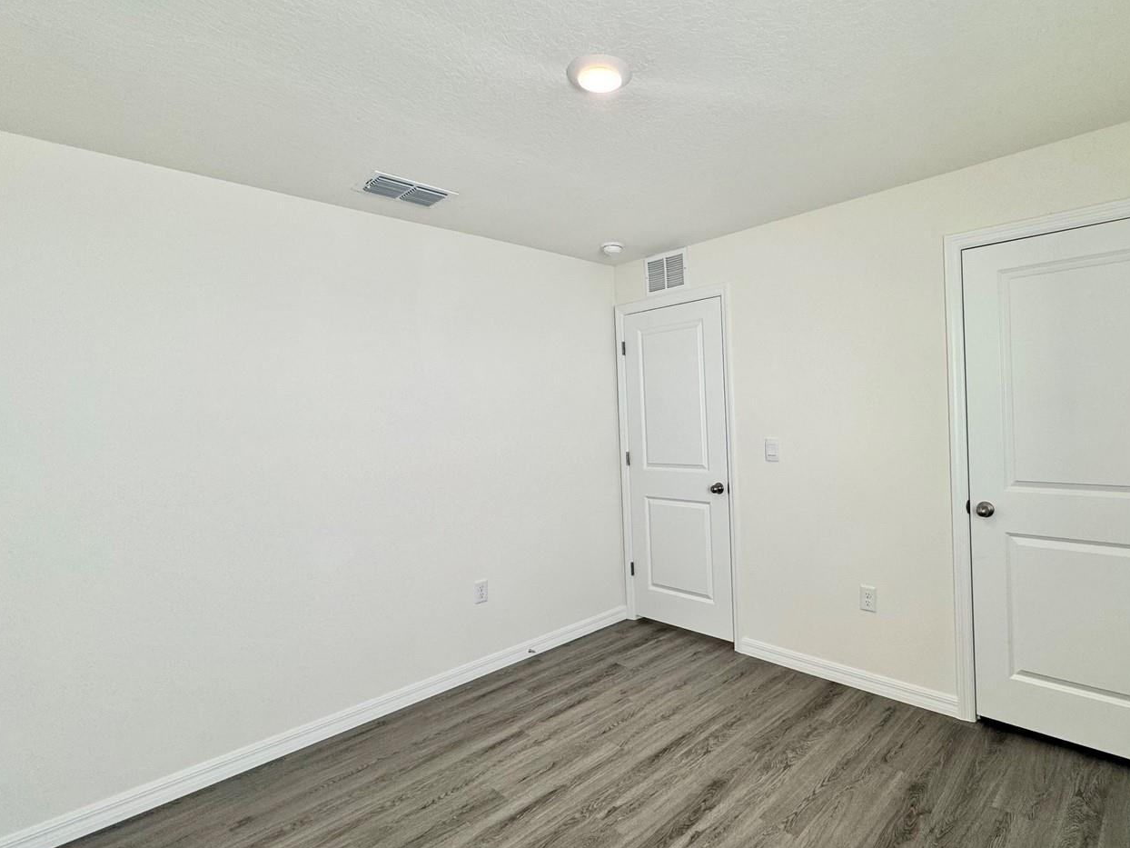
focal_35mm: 18
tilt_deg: -0.8
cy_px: 413
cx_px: 677
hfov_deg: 86.7
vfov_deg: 71.6
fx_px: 588
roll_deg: +2.6
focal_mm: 2.22
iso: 64
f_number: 2.2
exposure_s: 1/120
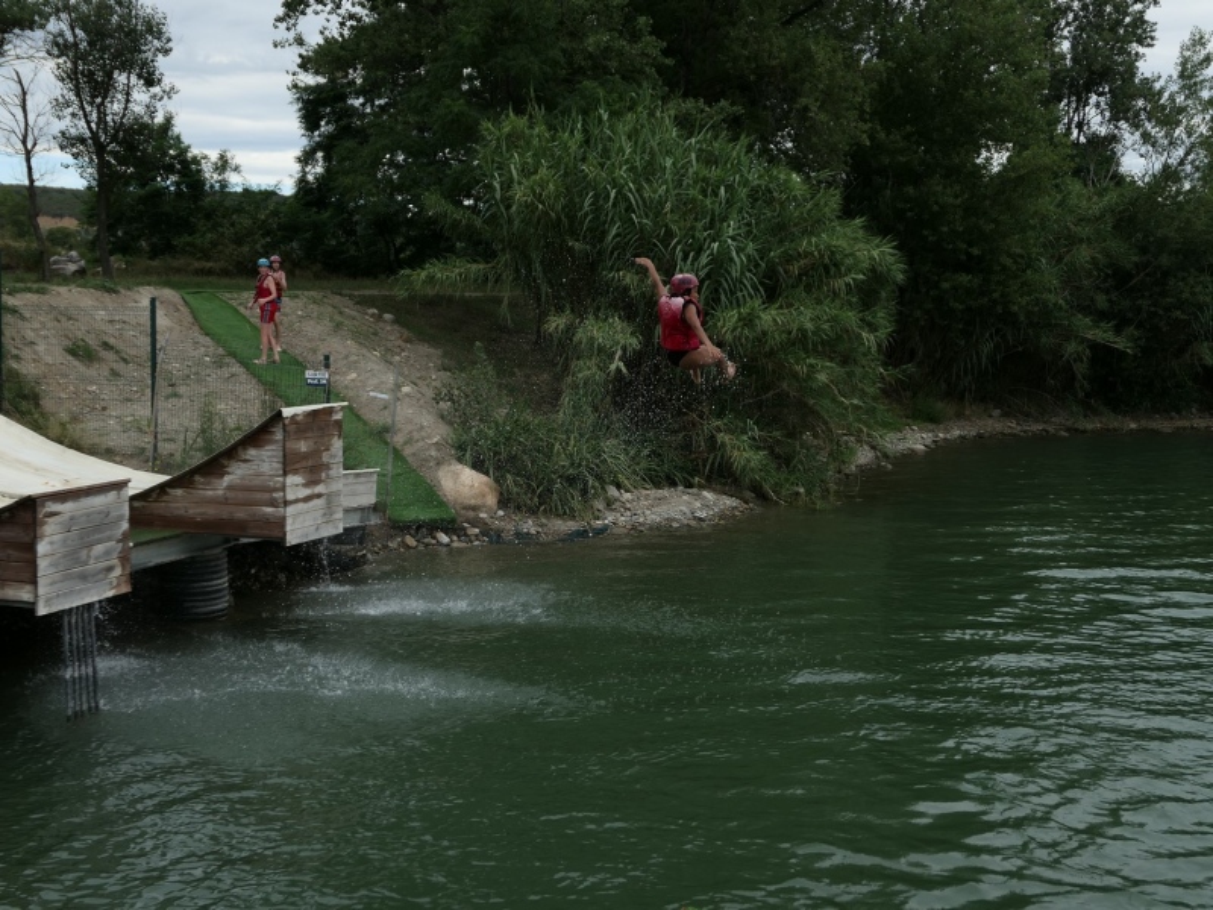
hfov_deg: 39.7
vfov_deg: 30.3
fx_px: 1682
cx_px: 606
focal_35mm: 48
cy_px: 455
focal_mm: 16.1
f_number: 2.8
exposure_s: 1/1600
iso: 125
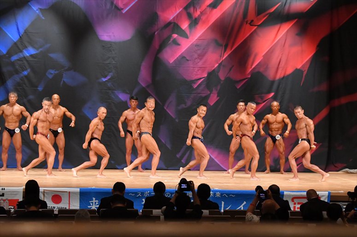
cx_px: 178
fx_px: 1160
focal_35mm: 117
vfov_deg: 11.7
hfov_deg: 17.5
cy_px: 118
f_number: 5.6
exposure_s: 1/400
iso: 7200
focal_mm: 78
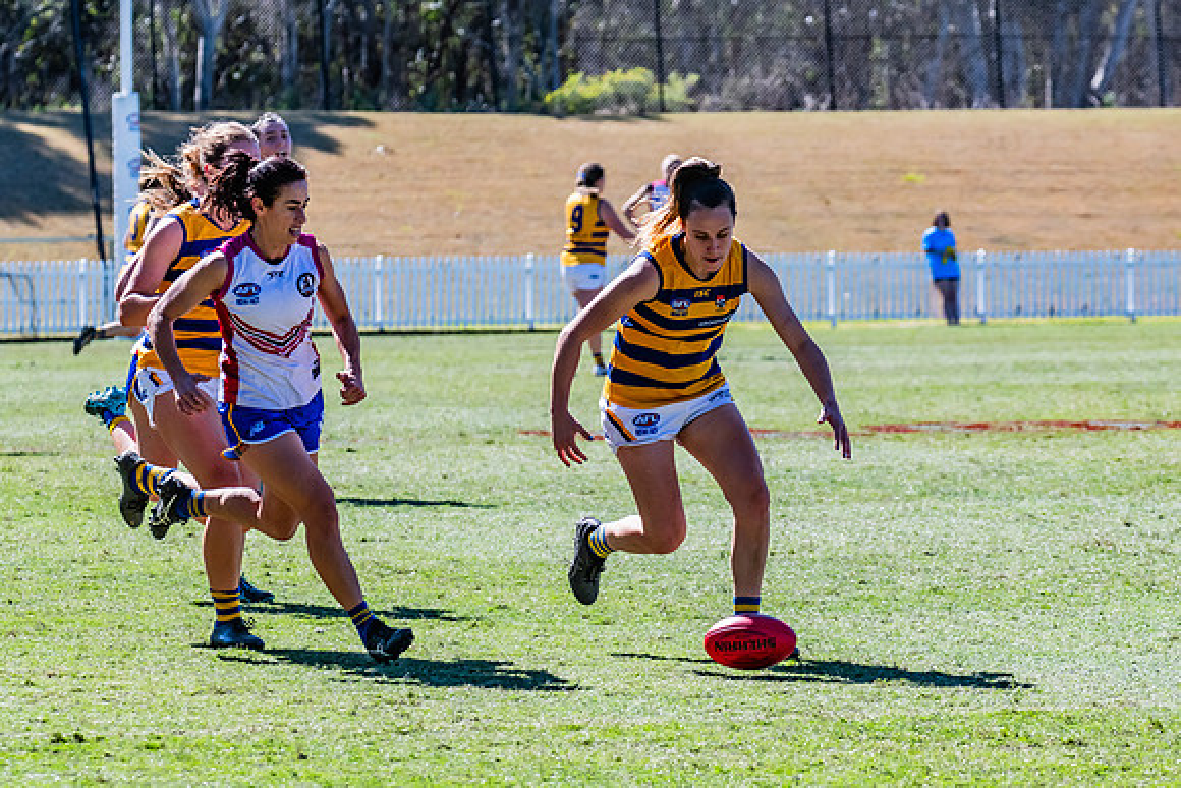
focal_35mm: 268
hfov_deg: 7.7
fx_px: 8787
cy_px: 424
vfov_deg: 5.1
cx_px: 745
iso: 800
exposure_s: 1/1600
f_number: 8
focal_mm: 210
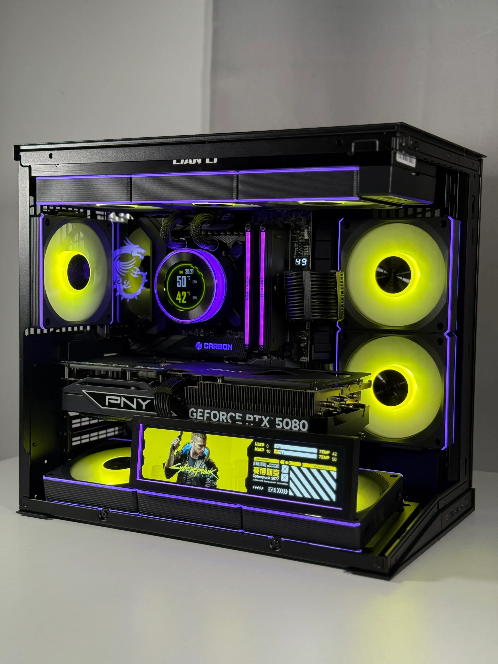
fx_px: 921
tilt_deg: -3.4
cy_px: 332
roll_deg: -1.3
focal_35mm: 48
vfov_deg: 39.7
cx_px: 249
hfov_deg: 30.3
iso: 100
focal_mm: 6.76
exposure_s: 1/78
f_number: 1.78
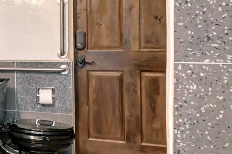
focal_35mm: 52
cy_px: 58
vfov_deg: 25.9
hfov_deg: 27.7
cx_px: -105
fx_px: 335
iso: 5000
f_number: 11
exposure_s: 1/1.67
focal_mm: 10
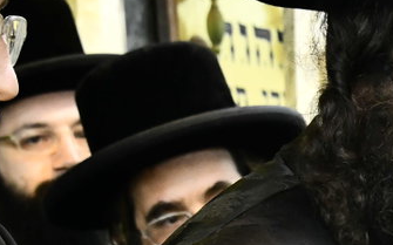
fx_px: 1734
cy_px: 167
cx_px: 507
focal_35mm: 162
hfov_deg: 12.5
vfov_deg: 8.1
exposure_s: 1/320
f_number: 5.6
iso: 2500
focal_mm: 38
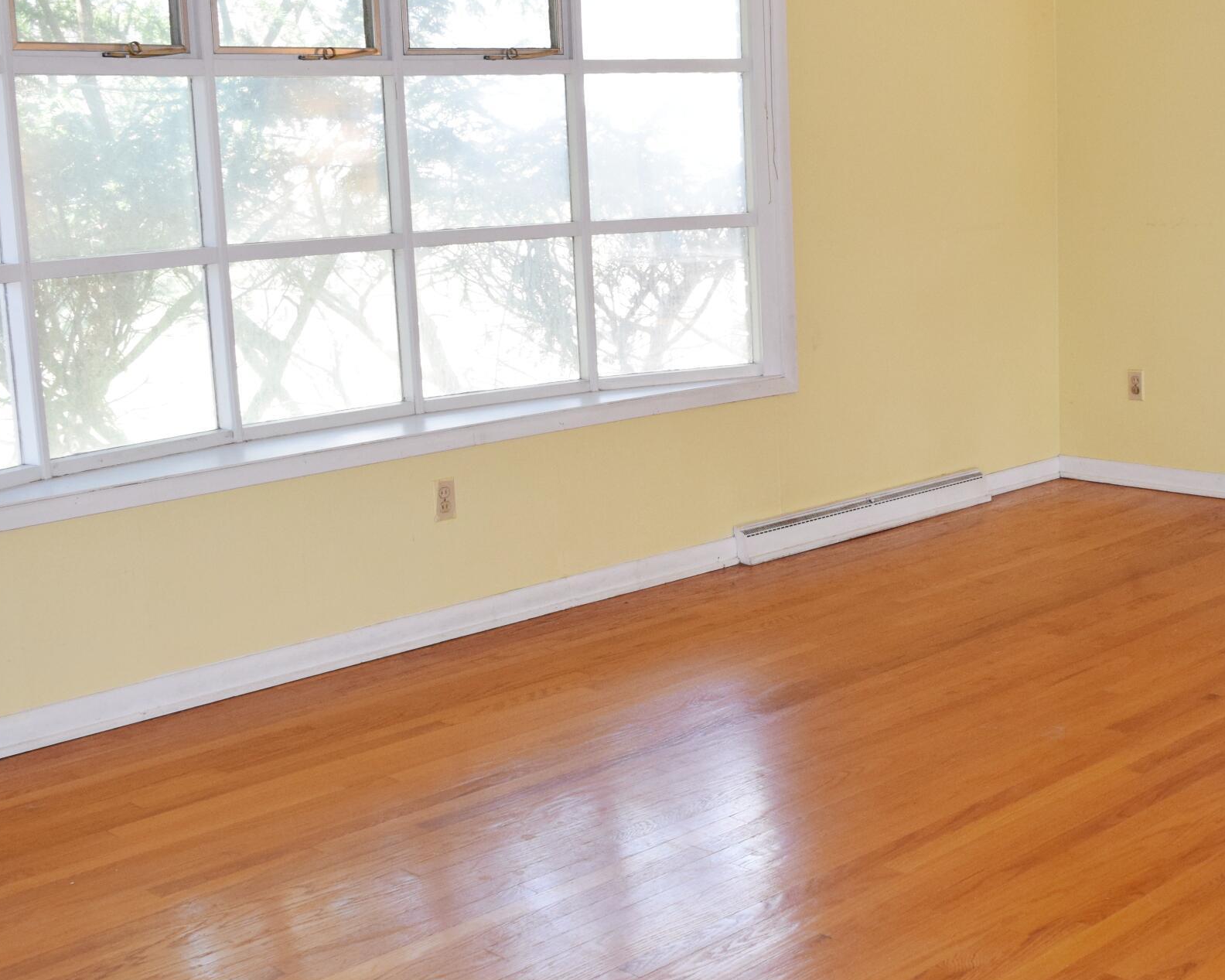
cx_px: 901
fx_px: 1740
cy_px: 433
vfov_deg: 31.4
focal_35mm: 48
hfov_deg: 37.9
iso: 800
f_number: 5
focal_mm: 18
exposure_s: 1/100
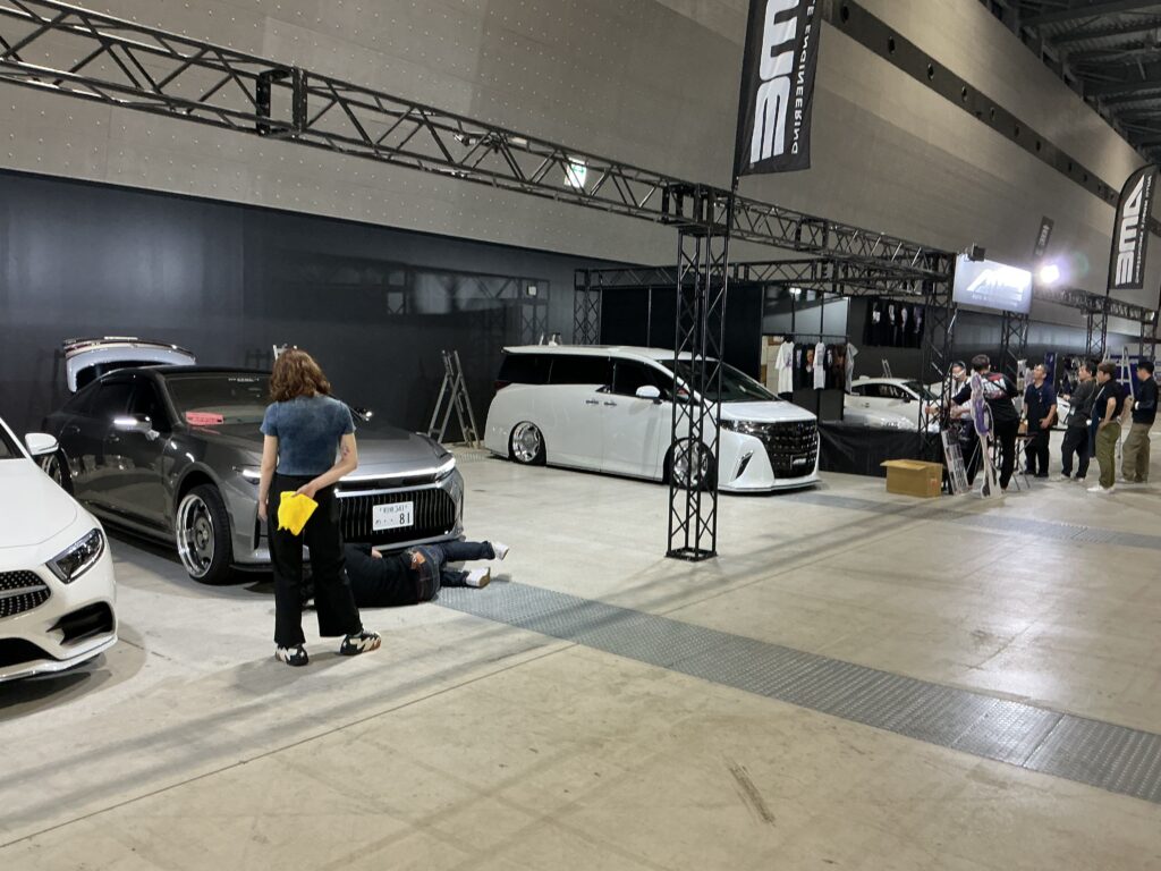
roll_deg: -2.1
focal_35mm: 29
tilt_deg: -5.3
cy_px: 436
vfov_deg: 48.2
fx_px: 973
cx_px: 580
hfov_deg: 61.7
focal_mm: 3
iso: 125
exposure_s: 1/60
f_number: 1.8
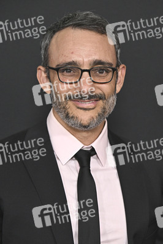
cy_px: 122
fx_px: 946
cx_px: 82
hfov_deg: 9.9
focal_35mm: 139
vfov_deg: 14.8
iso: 2000
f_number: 6.3
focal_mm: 139
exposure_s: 1/320
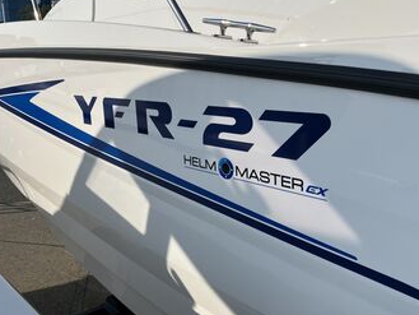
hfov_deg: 53.9
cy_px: 156
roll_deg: +0.5
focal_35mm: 34
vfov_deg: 41.8
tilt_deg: -12.9
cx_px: 218
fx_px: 412
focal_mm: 4
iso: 32
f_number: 1.8
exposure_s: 1/4425
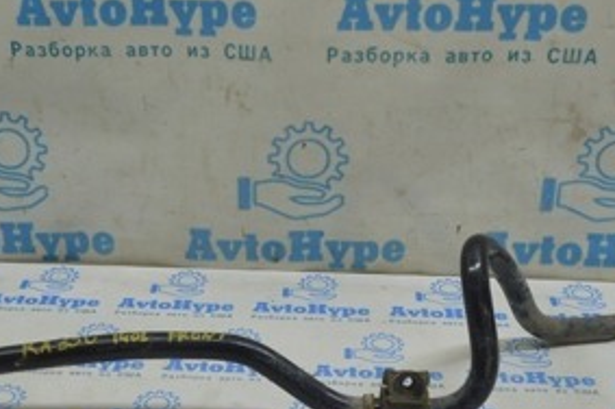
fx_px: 1041
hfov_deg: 32.8
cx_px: 237
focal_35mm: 61
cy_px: 277
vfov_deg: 22.1
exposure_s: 1/40
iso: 400
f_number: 5.6
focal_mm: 18
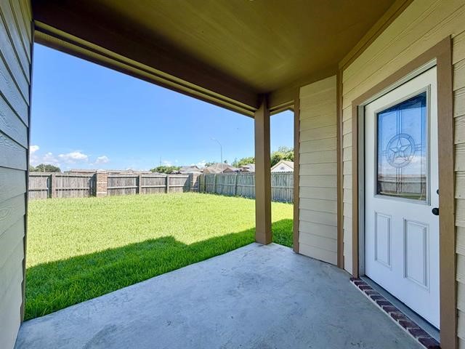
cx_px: 232
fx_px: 188
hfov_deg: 102.1
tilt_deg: +0.4
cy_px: 174
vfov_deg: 85.7
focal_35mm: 14
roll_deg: -0.1
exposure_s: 1/701
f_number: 2.2
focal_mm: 2.22
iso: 40
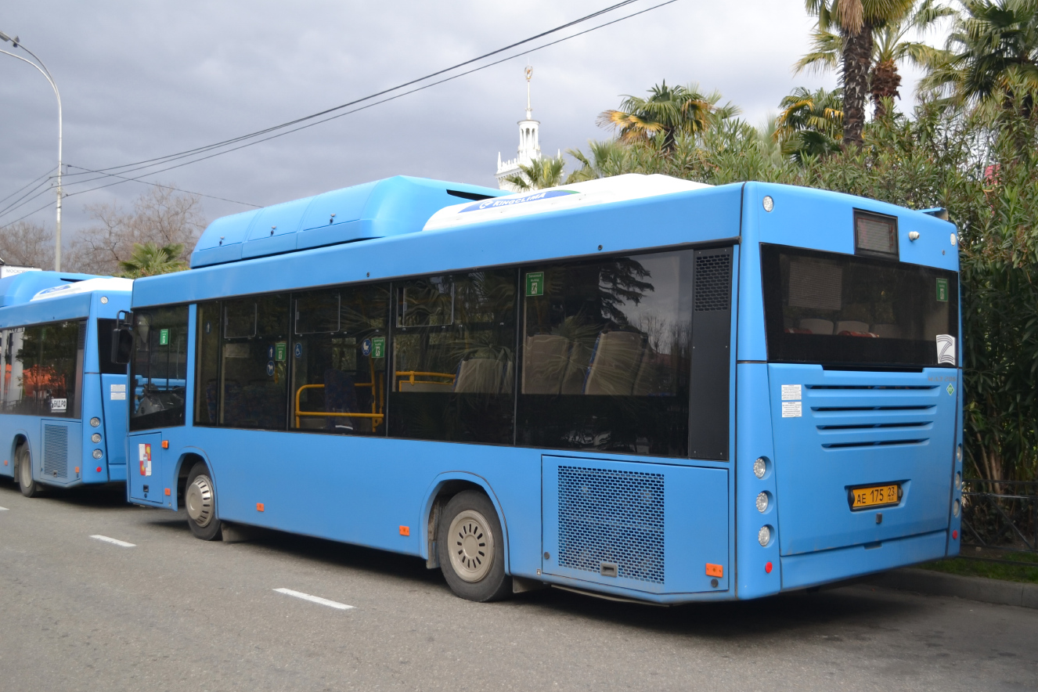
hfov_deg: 50.7
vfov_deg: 35.1
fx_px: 1096
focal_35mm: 38
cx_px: 547
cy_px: 348
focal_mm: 24
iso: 400
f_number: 4
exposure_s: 1/800
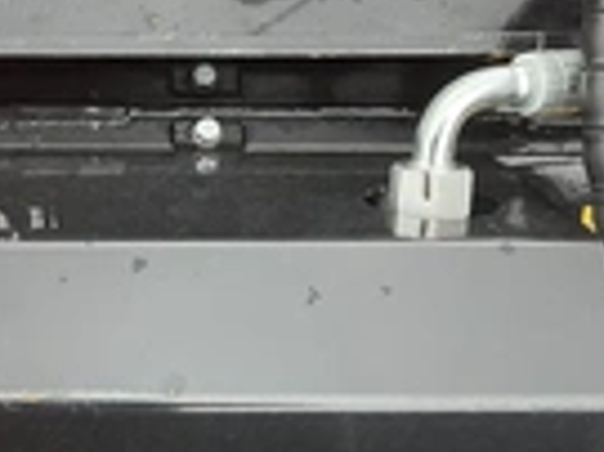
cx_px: 63
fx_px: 1499
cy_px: 260
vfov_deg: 17.1
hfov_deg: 22.2
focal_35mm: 86
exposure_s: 1/122
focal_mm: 3
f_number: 1.8
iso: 40
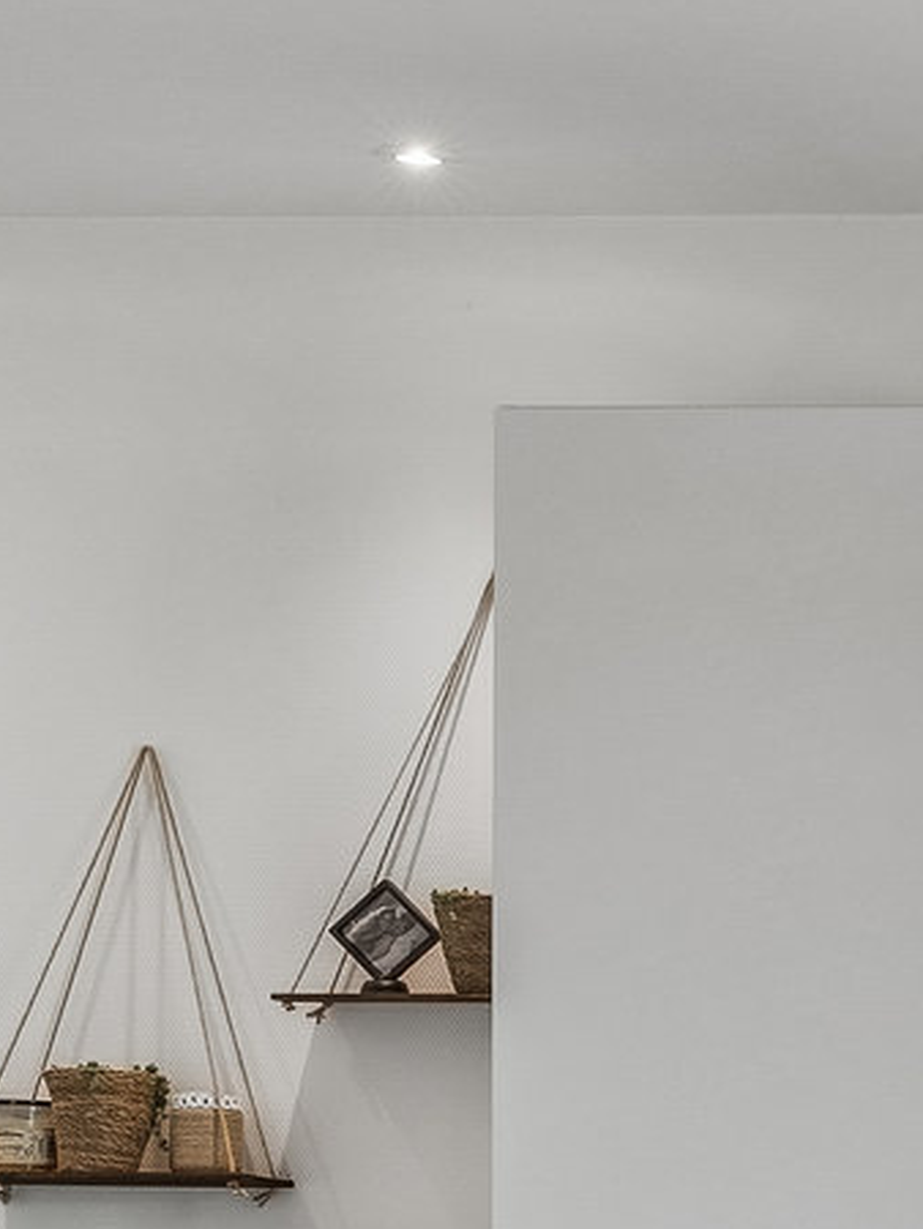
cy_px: 1322
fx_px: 5008
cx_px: 2357
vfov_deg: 13.7
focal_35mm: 141
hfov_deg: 9.2
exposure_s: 1/10
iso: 200
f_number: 10
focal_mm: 22
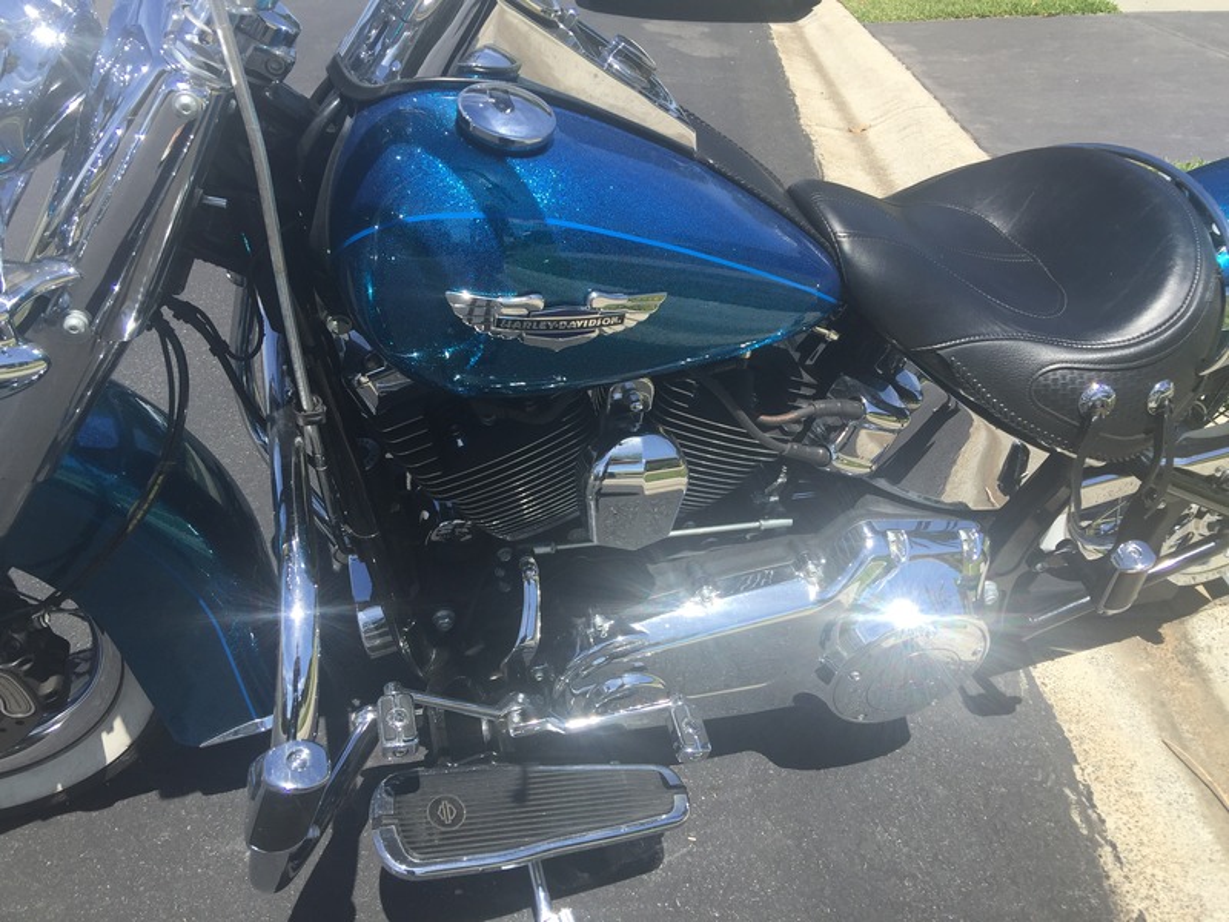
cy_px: 461
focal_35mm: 29
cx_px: 614
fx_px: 1030
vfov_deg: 48.2
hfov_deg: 61.7
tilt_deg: -24.9
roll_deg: -0.1
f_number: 2.2
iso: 32
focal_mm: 4.15
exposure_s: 1/1236
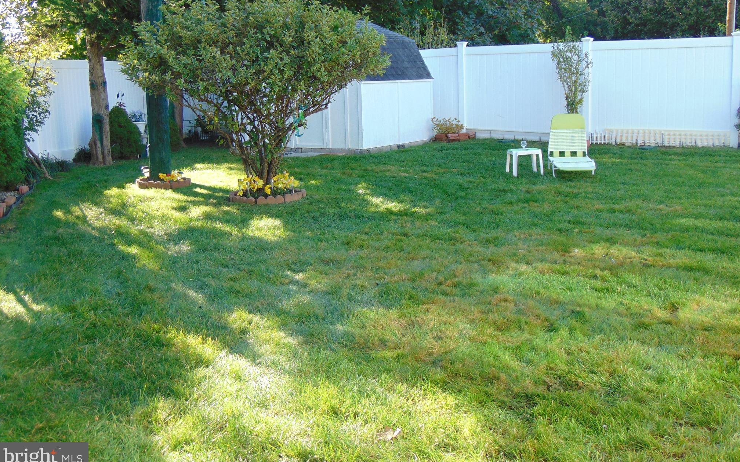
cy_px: 191
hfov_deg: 47.2
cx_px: 373
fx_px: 847
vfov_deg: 30.5
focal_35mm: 42
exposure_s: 1/125
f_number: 3.3
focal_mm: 6.9
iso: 80
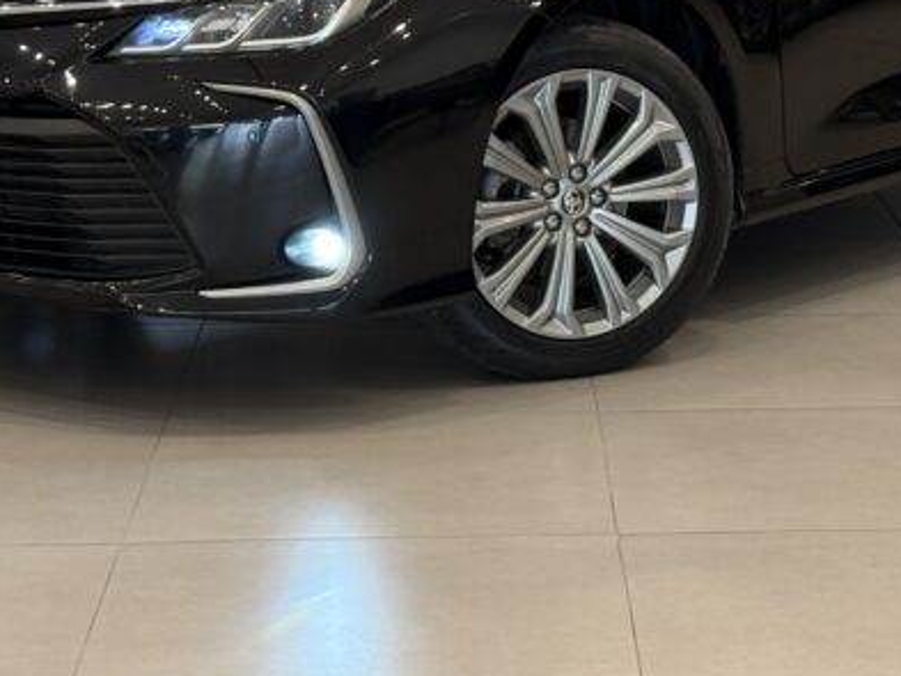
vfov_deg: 11.6
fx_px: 3255
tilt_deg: -4.2
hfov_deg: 15.8
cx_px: 509
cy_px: -140
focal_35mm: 125
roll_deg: +0.9
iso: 160
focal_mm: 6.76
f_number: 1.78
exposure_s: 1/60
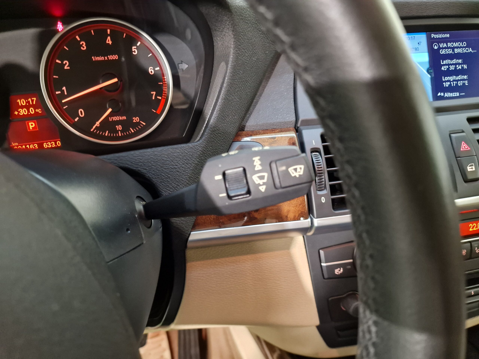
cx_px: 240
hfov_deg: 73.9
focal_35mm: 23
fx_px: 318
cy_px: 180
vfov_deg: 58.9
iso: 400
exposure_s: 1/20
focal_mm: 6.4
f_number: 1.8
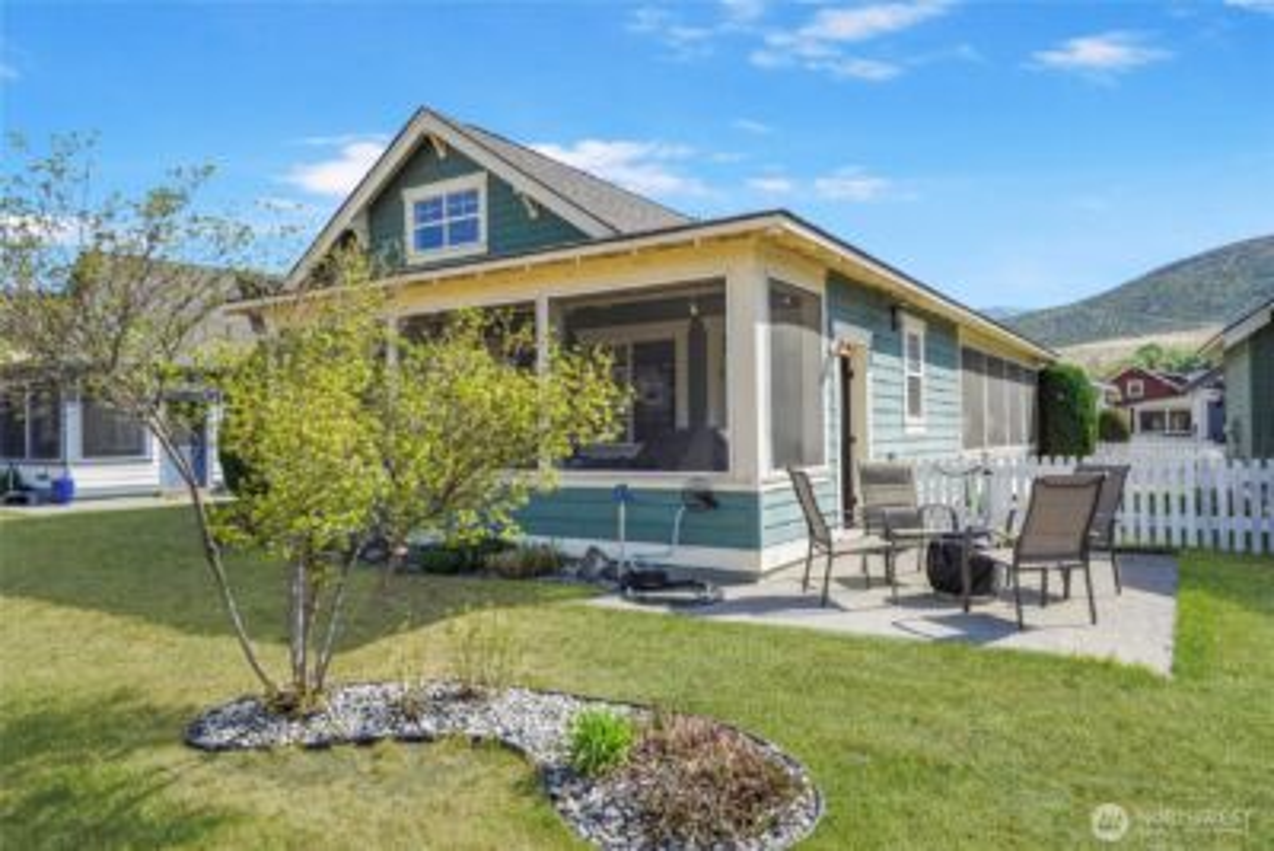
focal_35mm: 24
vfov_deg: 53.2
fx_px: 850
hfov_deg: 73.7
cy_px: 426
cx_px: 637
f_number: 4.5
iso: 2000
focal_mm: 24
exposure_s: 1/8000
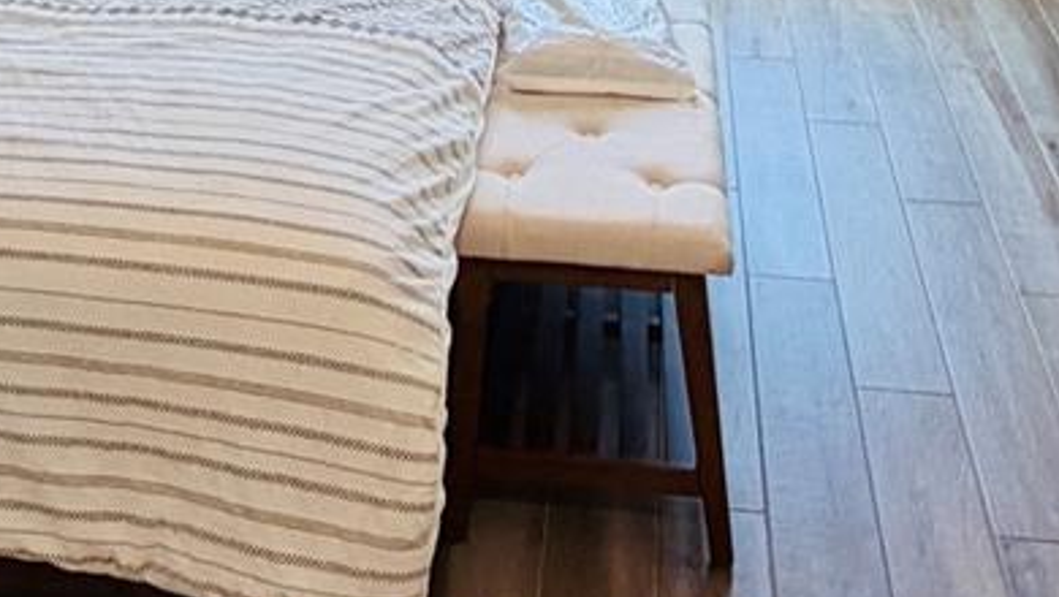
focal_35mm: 60
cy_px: -540
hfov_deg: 34.7
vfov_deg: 16.2
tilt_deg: -3.6
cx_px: 391
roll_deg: +0.1
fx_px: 1686
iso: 320
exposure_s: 1/120
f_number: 2.2
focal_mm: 2.22
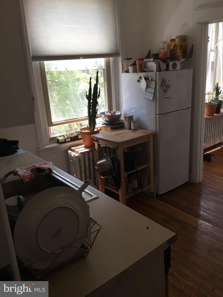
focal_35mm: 29
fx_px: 249
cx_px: 112
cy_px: 148
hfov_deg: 48.2
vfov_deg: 61.7
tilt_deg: -17.1
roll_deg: +3.9
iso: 32
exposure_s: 1/40
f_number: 2.2
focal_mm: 4.15
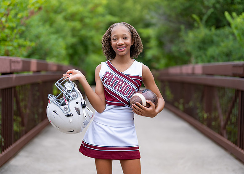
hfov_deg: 32.9
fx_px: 413
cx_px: 129
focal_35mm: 60
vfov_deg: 23.8
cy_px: 91
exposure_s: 1/500
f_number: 1.2
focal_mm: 50
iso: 100
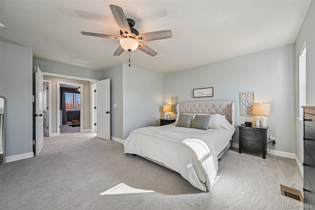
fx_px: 122
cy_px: 105
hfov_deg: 104.3
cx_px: 158
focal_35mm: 14
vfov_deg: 81.2
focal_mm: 14
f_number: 8
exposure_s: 1/15
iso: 140
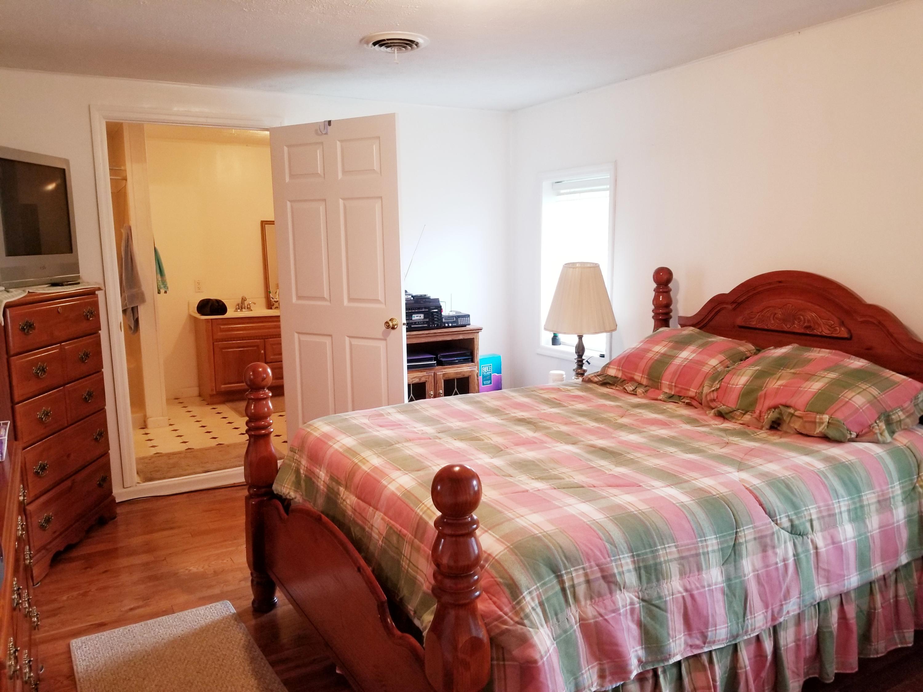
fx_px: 693
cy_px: 346
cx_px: 462
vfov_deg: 53.1
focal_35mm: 26
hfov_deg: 67.3
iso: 160
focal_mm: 4.3
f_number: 1.7
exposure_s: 1/30
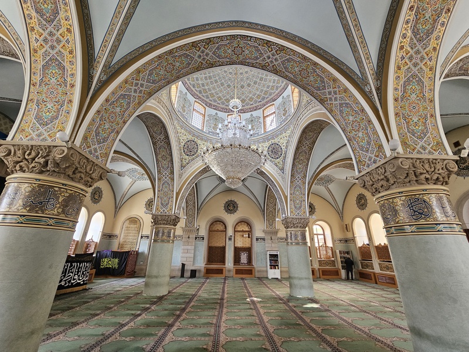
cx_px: 234
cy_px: 176
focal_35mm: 13
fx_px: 176
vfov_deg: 89.9
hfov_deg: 106.2
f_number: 2.2
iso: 250
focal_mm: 2.2
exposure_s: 1/60
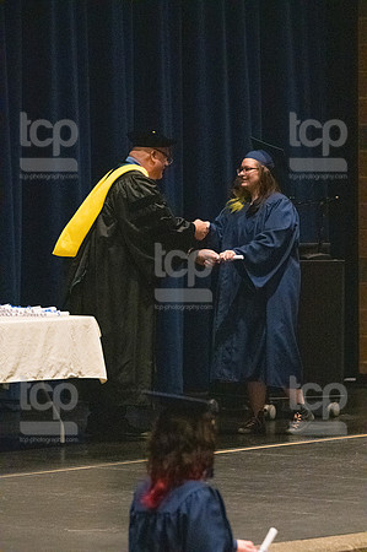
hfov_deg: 7.3
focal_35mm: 187
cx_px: 184
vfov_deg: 11.0
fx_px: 2866
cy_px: 276
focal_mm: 125
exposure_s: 1/400
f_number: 3.2
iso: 10000
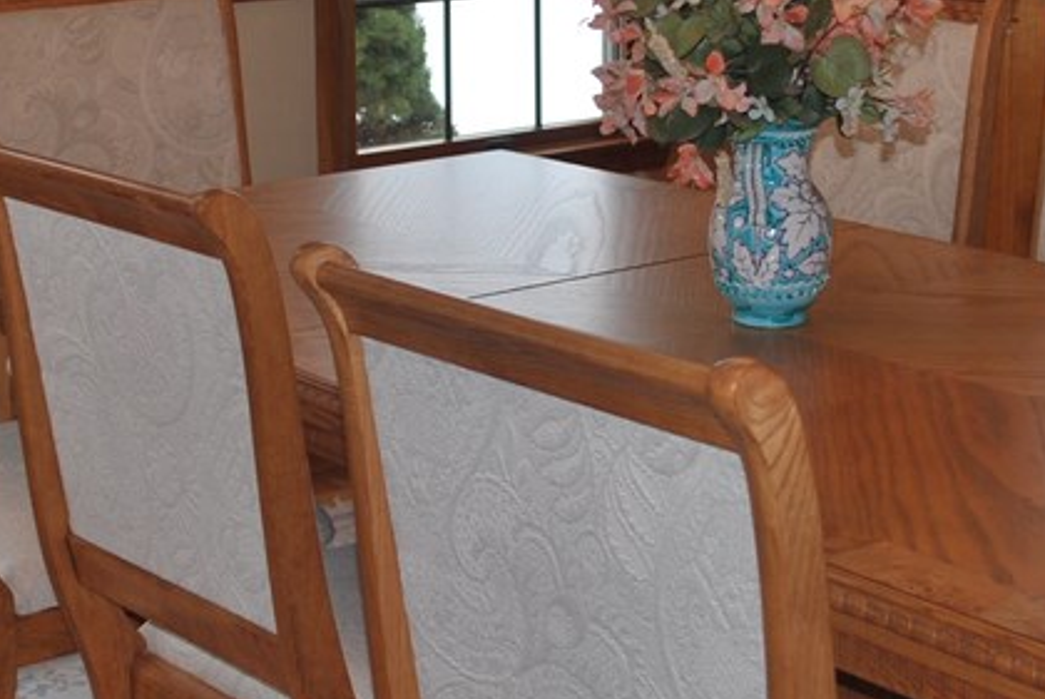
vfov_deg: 16.0
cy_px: 142
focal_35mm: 85
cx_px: 469
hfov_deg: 23.9
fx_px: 2470
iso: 110
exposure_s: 1/125
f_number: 4
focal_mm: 22
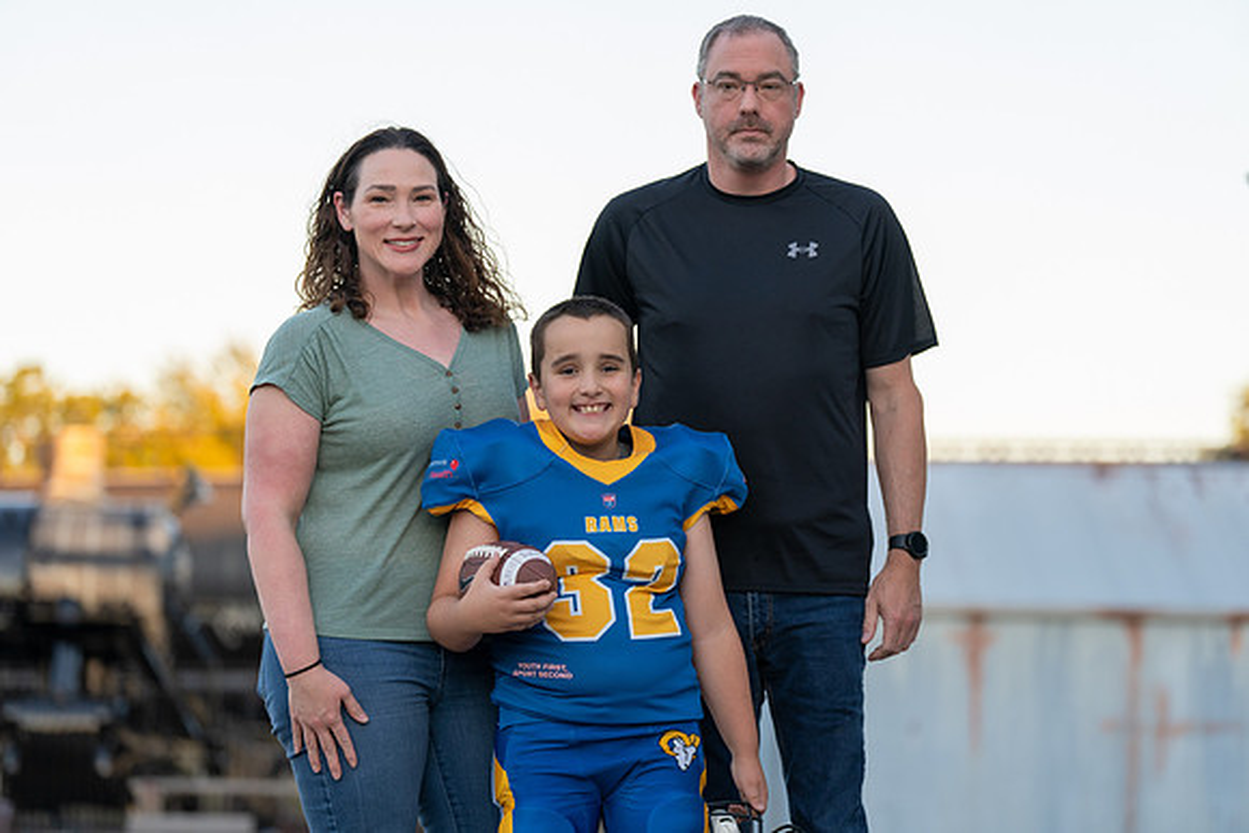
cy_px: 416
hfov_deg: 18.9
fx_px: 3748
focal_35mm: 108
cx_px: 624
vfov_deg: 12.7
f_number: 2.8
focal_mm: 108
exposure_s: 1/320
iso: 320
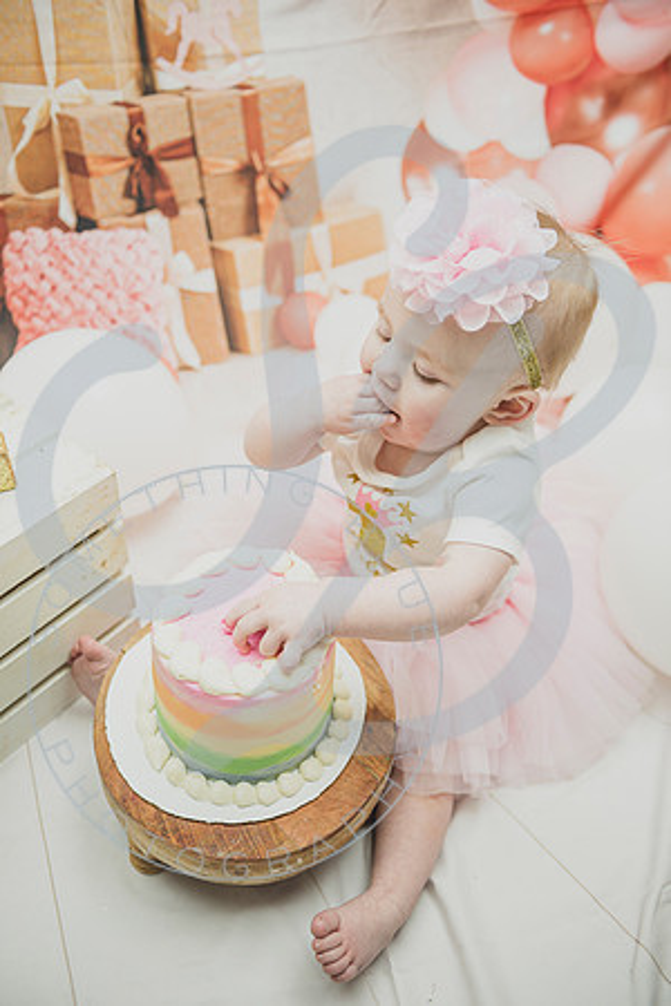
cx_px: 336
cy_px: 503
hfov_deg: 38.9
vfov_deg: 55.8
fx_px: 951
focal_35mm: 34
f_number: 2.8
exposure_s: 1/125
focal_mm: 34
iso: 200
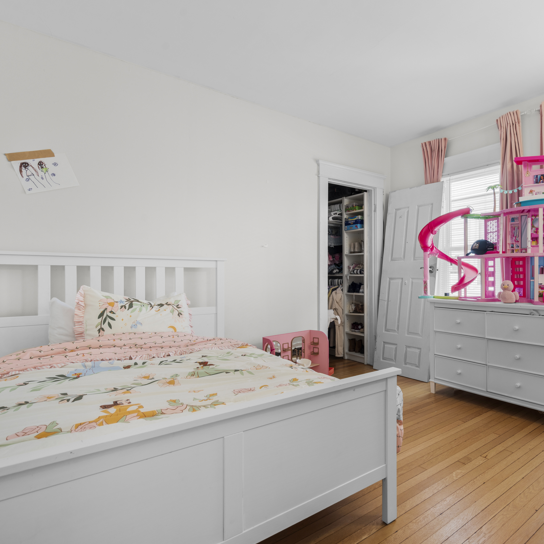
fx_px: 373
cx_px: 376
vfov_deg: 72.1
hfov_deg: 69.5
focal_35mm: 21
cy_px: 278
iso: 200
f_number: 9
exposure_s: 5
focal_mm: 16
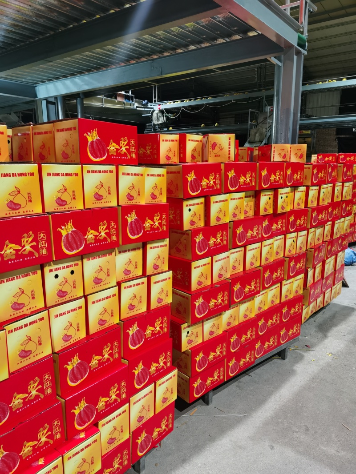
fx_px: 370
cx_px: 178
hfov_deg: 51.3
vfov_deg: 65.3
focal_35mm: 27
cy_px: 237
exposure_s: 1/50
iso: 400
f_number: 1.6
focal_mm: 5.56
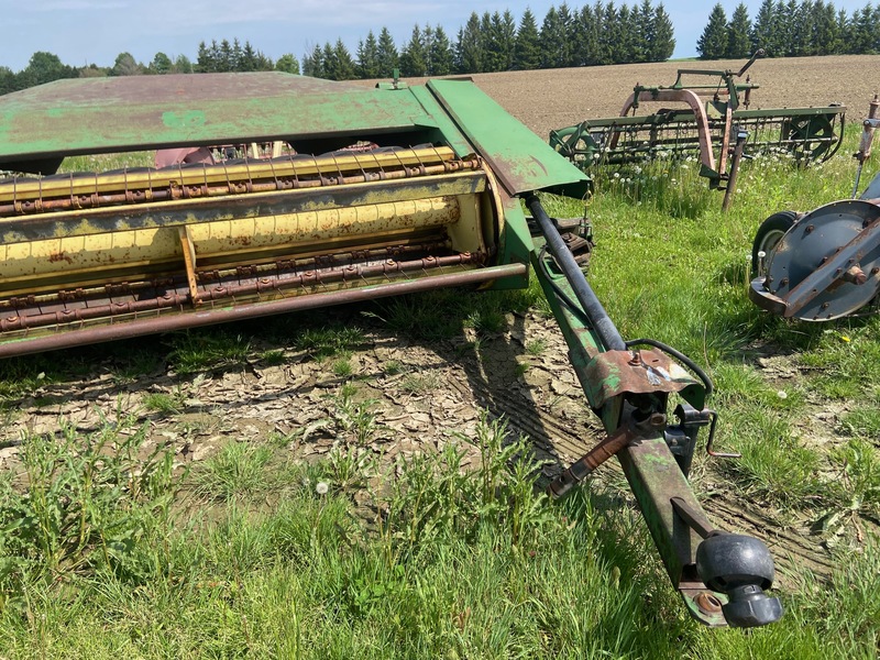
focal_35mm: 26
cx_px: 440
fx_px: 661
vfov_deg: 53.1
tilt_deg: -21.3
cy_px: 330
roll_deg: +1.3
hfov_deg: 67.3
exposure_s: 1/1629
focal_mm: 4.25
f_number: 1.8
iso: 32
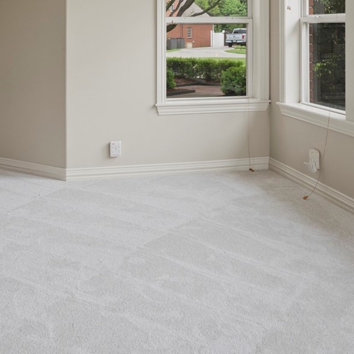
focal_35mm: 47
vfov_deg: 34.0
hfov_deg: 35.8
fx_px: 544
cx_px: 131
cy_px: 31
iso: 200
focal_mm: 16
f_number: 9
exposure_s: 1/8
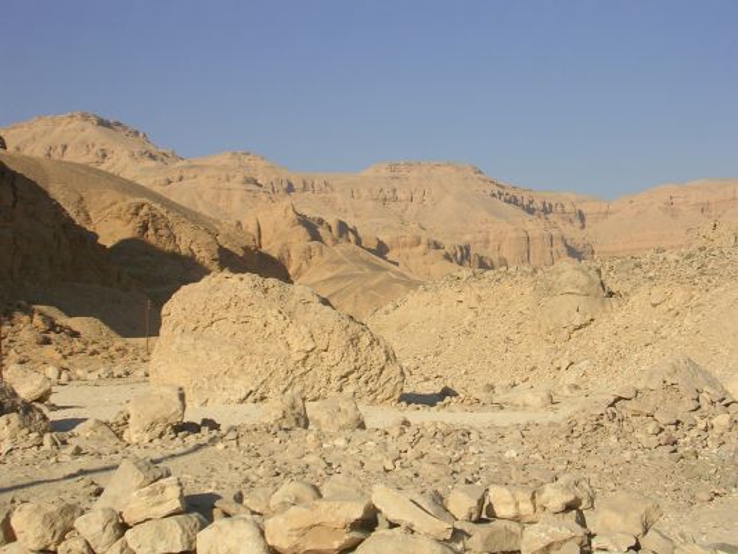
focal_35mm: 60
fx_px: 1279
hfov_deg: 32.2
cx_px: 369
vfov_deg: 24.4
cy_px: 277
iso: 50
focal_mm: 9.1
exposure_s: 1/1222
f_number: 3.4
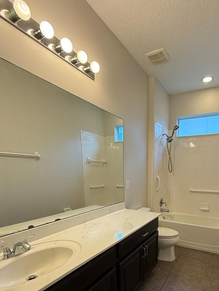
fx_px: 169
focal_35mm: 20
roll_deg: -0.4
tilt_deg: -10.2
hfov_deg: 64.3
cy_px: 205
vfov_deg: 77.7
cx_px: 146
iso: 250
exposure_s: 1/120
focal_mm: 2.22
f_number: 2.2
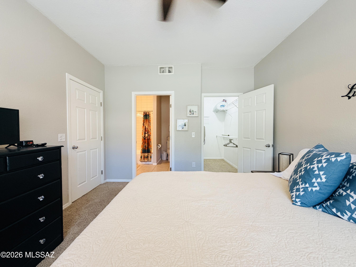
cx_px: 178
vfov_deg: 85.7
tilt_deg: -0.3
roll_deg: -0.1
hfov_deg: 102.1
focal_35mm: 14
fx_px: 144
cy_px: 134
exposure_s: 1/60
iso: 200
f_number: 2.2
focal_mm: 2.22
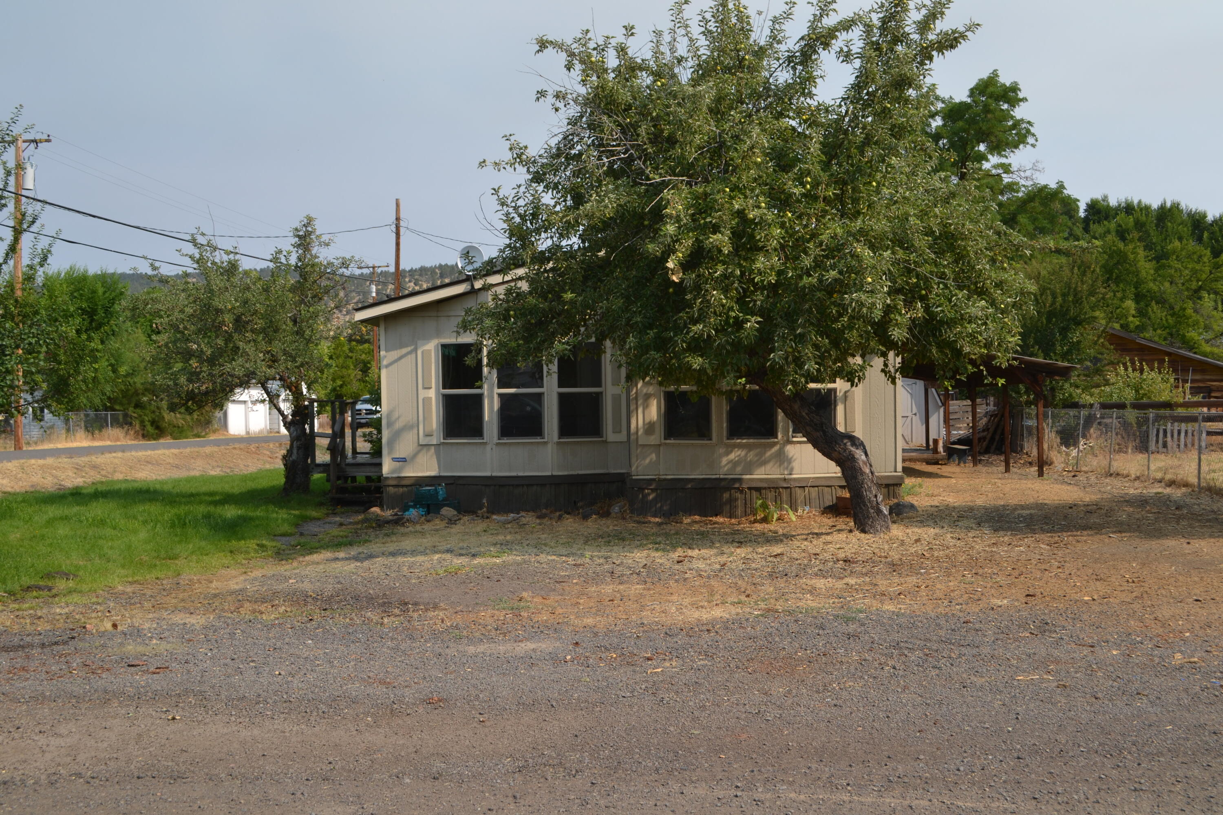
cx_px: 612
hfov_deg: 53.1
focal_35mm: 36
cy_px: 408
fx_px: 1223
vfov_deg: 36.9
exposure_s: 1/200
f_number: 8
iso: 100
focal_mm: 24
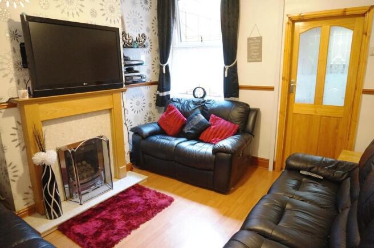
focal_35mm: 24
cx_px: 187
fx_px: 249
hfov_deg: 73.8
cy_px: 124
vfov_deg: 53.0
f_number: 3.5
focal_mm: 16
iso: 3200
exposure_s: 1/60
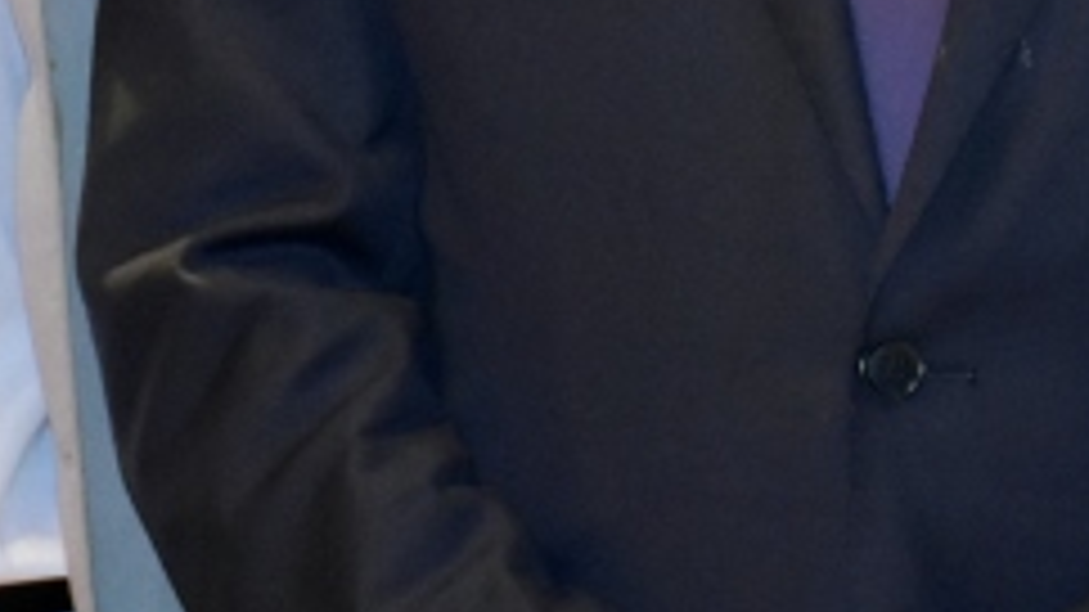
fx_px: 11894
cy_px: -839
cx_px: 1004
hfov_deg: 5.2
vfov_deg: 2.9
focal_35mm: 412
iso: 3200
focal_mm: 62
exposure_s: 1/60
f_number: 5
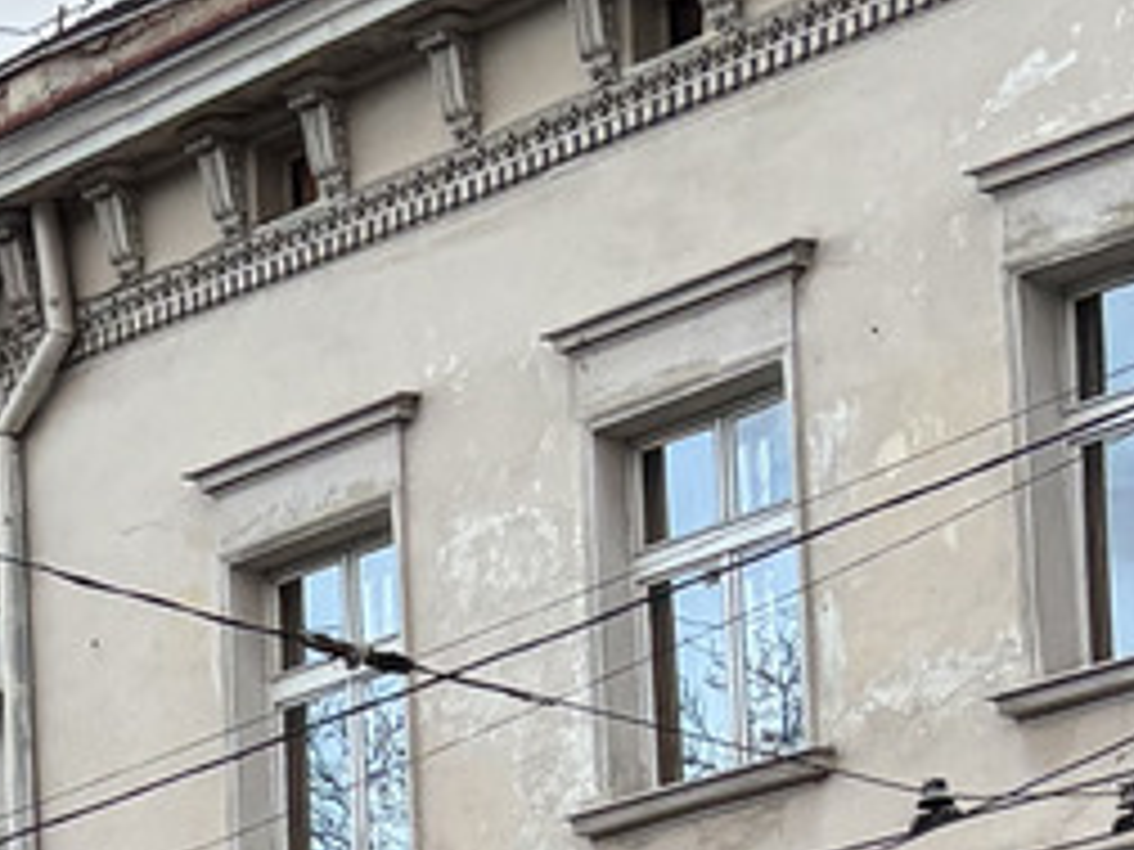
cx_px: -1152
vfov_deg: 8.4
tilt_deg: +3.8
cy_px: 1821
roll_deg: +1.1
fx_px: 5405
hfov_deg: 10.9
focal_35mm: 165
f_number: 1.6
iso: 50
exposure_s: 1/167
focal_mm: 5.96
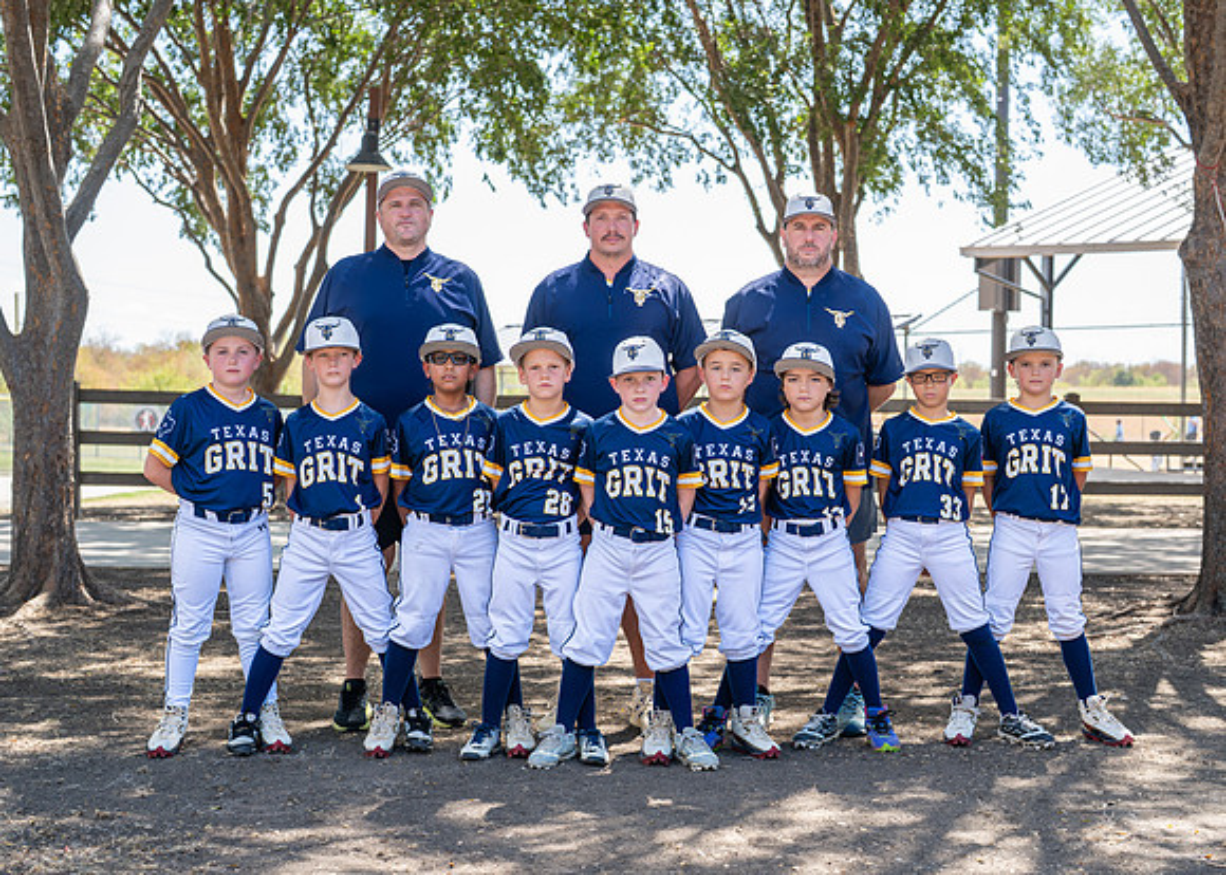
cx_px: 652
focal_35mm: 58
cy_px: 456
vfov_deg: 24.4
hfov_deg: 33.7
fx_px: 2024
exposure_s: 1/250
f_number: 3.5
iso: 100
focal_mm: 50
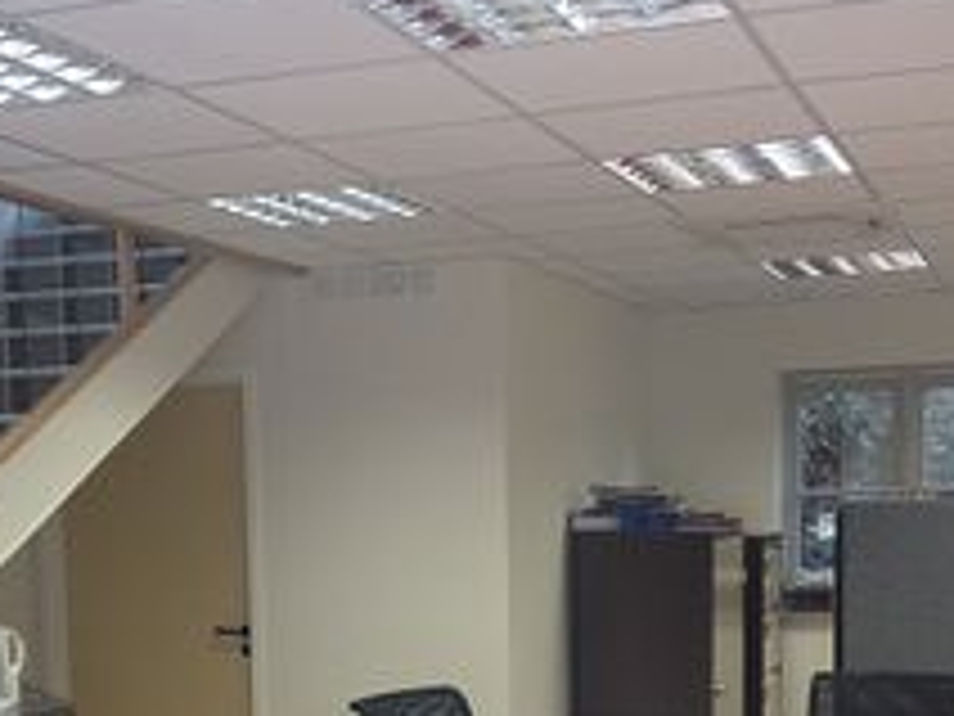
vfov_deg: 21.7
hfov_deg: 29.3
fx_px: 1819
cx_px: 364
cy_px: 653
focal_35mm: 66
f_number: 2.4
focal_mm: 4.28
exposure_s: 1/33
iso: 64
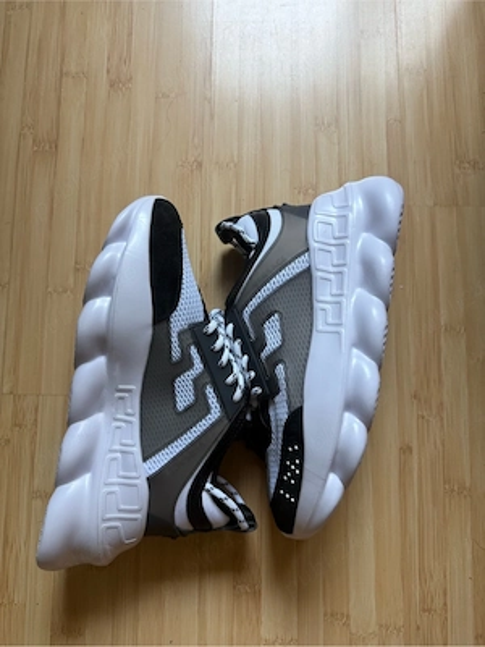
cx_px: 242
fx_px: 448
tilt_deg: -82.4
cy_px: 324
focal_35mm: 24
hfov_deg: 56.8
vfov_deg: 71.6
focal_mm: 6.76
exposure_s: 1/115
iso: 200
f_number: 1.78
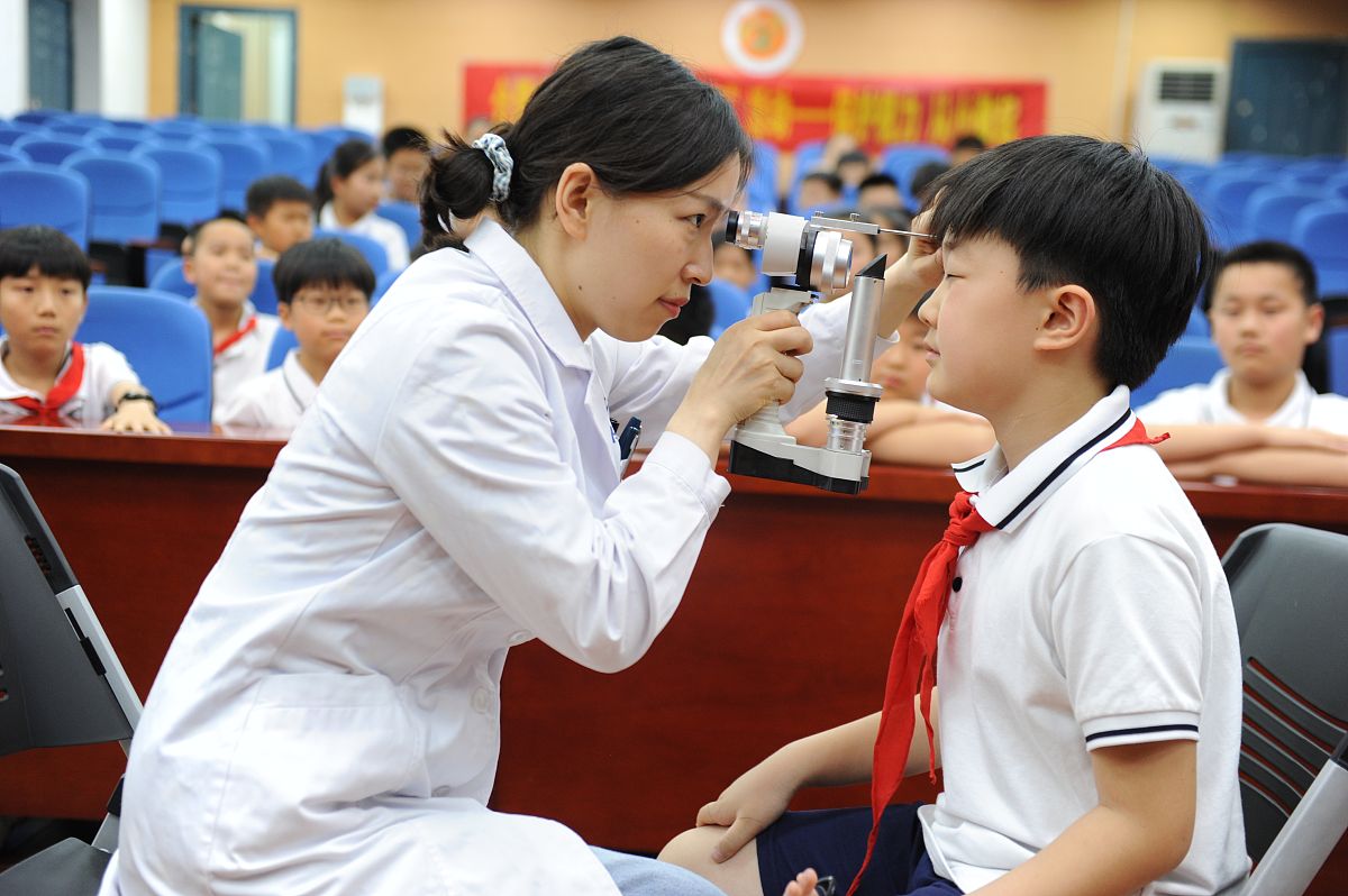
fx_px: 1796
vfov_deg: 28.0
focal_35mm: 48
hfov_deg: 41.1
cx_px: 674
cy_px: 448
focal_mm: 48
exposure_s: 1/40
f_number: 3.2
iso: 1000
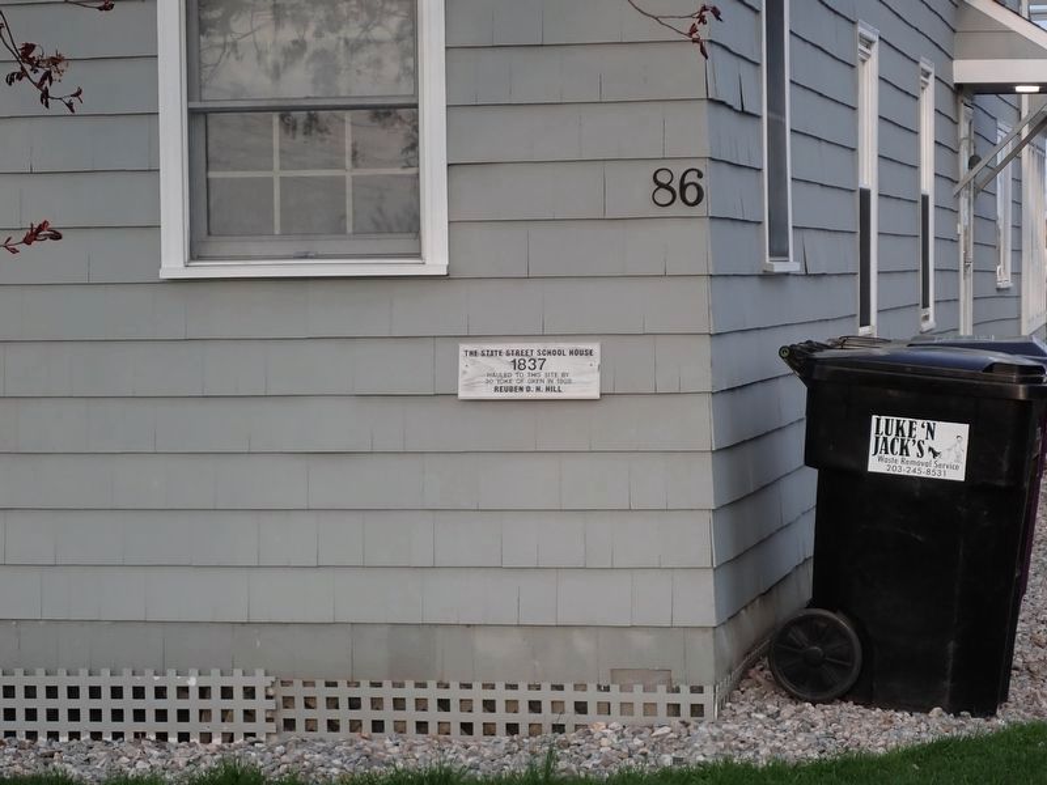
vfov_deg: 14.8
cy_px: 392
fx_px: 3025
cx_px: 524
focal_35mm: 100
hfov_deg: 19.6
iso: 125
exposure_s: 1/125
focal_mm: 18
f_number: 4.9
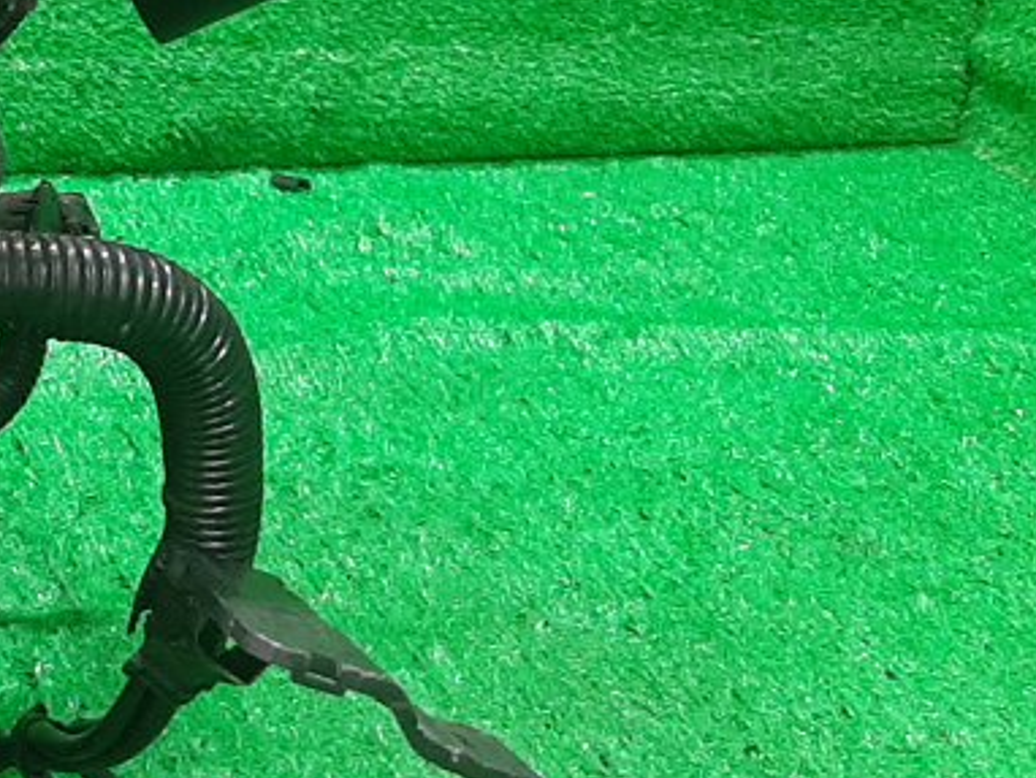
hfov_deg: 19.0
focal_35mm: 98
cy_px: 285
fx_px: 2935
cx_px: -179
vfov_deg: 15.1
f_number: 1.7
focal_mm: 3.93
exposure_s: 1/50
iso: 199
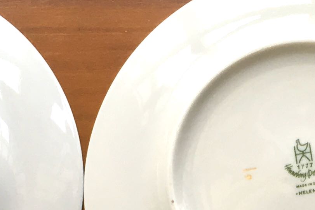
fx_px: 1312
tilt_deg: -84.0
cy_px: 457
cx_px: 295
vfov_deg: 8.5
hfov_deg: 13.5
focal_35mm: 150
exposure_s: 1/50
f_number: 2.2
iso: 32
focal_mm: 4.15
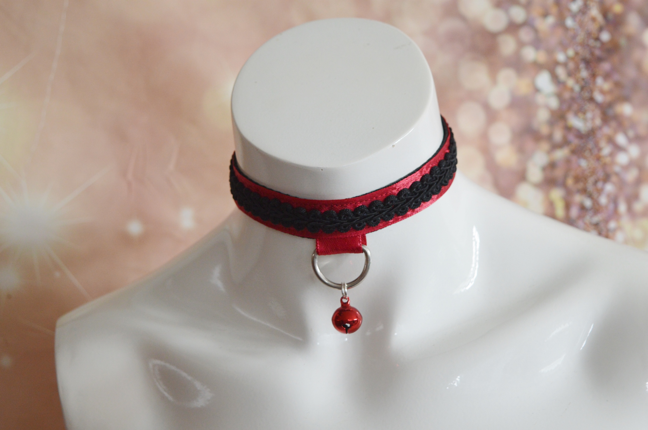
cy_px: 215
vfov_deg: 18.9
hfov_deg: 28.1
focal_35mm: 72
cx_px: 324
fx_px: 1295
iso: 640
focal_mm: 48
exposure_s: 1/80
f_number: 5.3
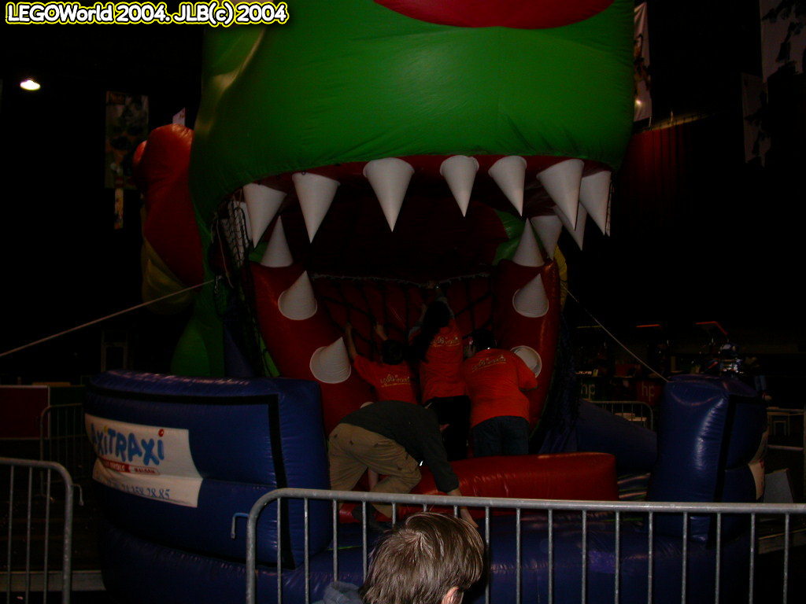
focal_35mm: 38
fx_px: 885
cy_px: 302
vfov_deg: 37.7
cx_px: 403
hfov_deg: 49.0
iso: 100
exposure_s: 1/60
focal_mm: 7.85
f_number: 2.6
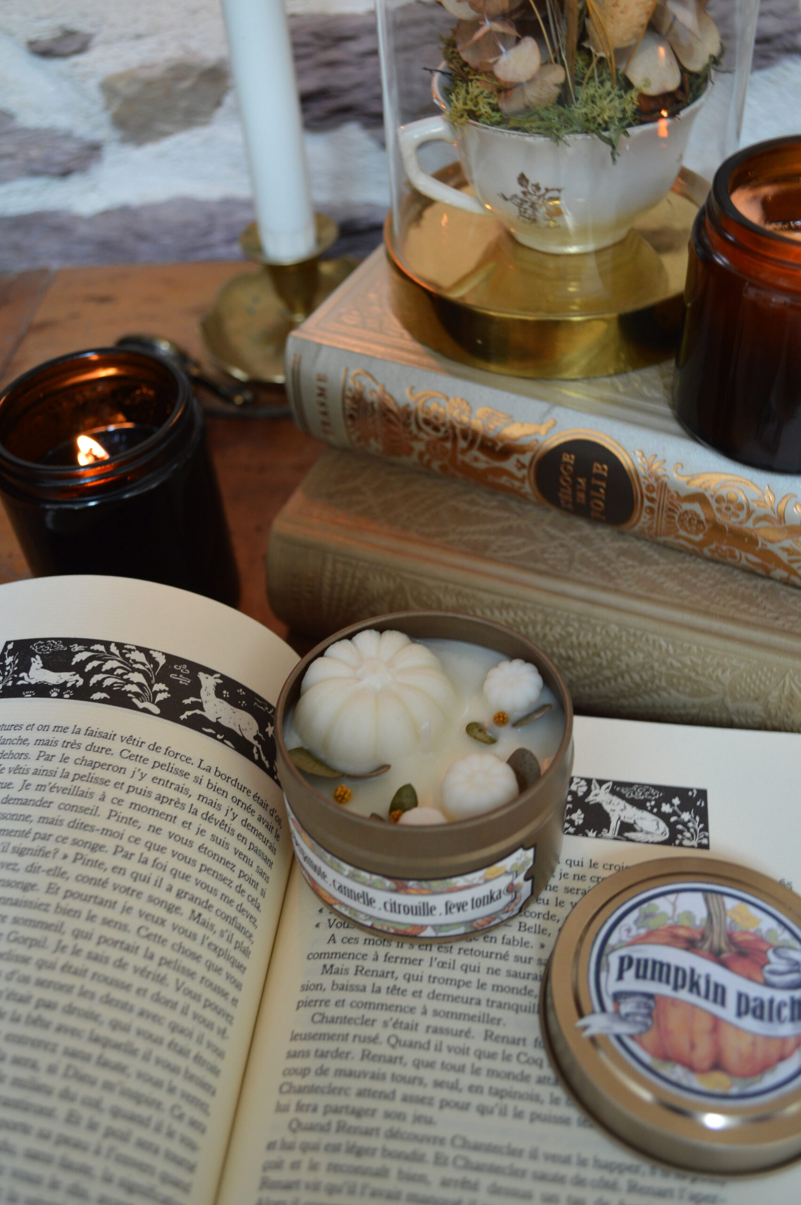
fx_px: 1003
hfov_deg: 43.5
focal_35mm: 30
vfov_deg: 62.0
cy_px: 602
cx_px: 400
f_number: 3.8
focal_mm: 20
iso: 400
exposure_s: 1/20
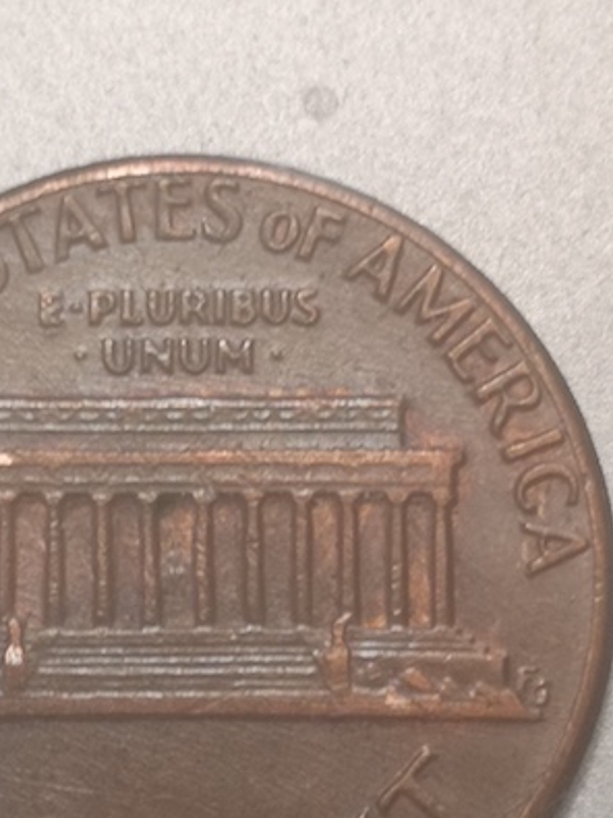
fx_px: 3662
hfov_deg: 9.5
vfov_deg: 12.7
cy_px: 661
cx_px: 36
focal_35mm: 155
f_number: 1.8
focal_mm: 5.58
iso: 100
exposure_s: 1/50
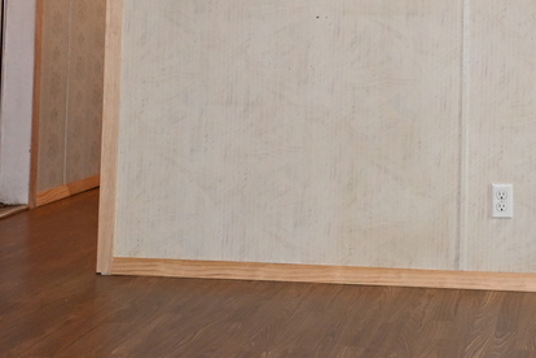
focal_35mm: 88
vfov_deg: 15.1
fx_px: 1309
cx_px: 474
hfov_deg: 22.6
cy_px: -35
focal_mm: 15
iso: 1000
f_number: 4
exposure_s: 1/60
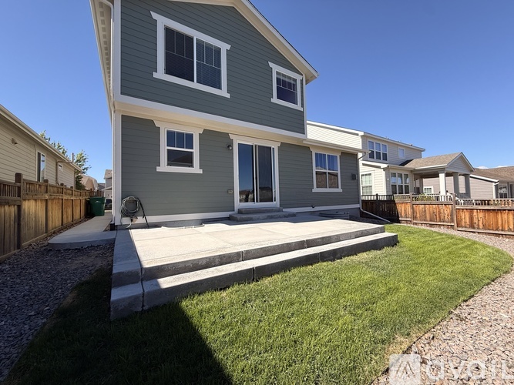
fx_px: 208
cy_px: 192
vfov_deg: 85.7
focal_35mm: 14
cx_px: 257
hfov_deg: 102.1
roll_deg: +1.0
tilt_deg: +2.7
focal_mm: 2.22
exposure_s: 1/1745
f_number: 2.2
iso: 50
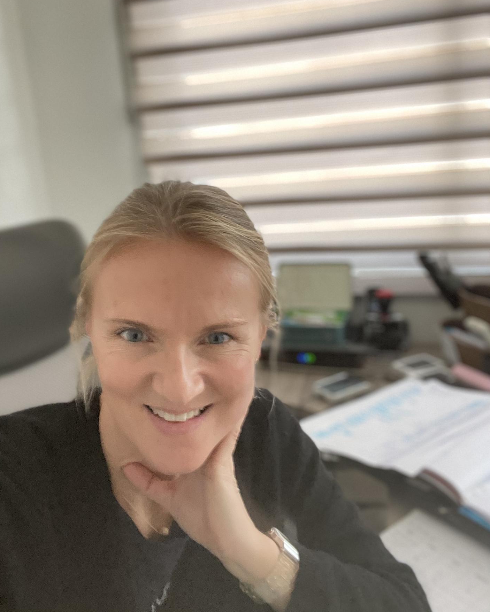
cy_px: 280
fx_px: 580
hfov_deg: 45.8
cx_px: 242
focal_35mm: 32
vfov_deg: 55.6
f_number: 2.2
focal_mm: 2.71
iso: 400
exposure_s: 1/43
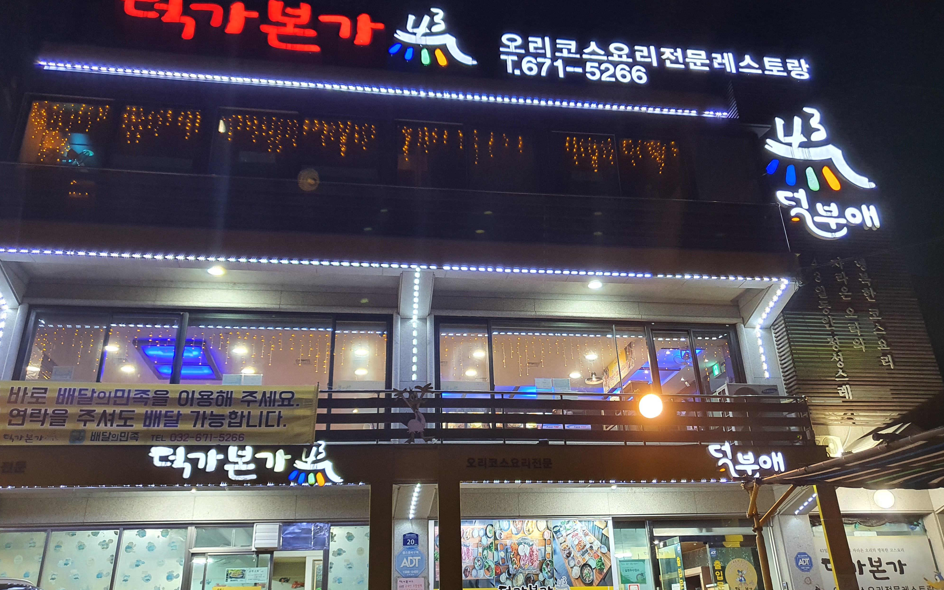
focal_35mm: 28
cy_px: 290
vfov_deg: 44.5
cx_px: 467
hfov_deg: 66.5
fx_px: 720
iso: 200
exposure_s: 1/40
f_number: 1.5
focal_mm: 4.3
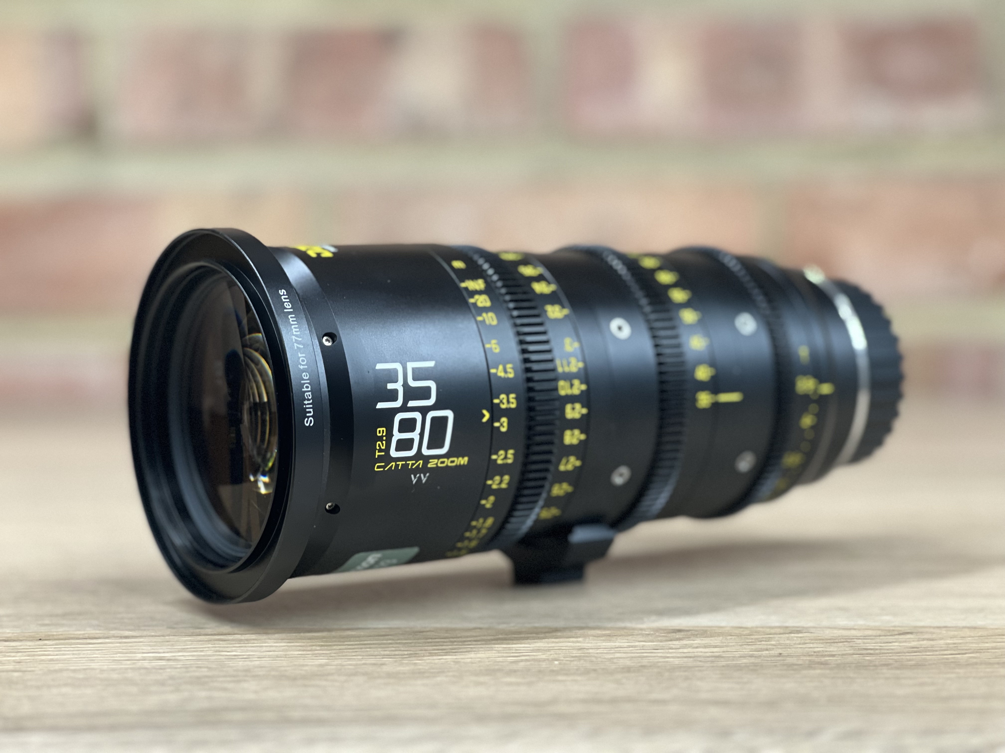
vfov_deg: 19.1
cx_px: 502
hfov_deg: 25.3
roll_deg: +0.6
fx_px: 2236
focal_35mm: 77
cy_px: 376
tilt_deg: -3.9
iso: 400
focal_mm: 9
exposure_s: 1/25
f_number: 2.8
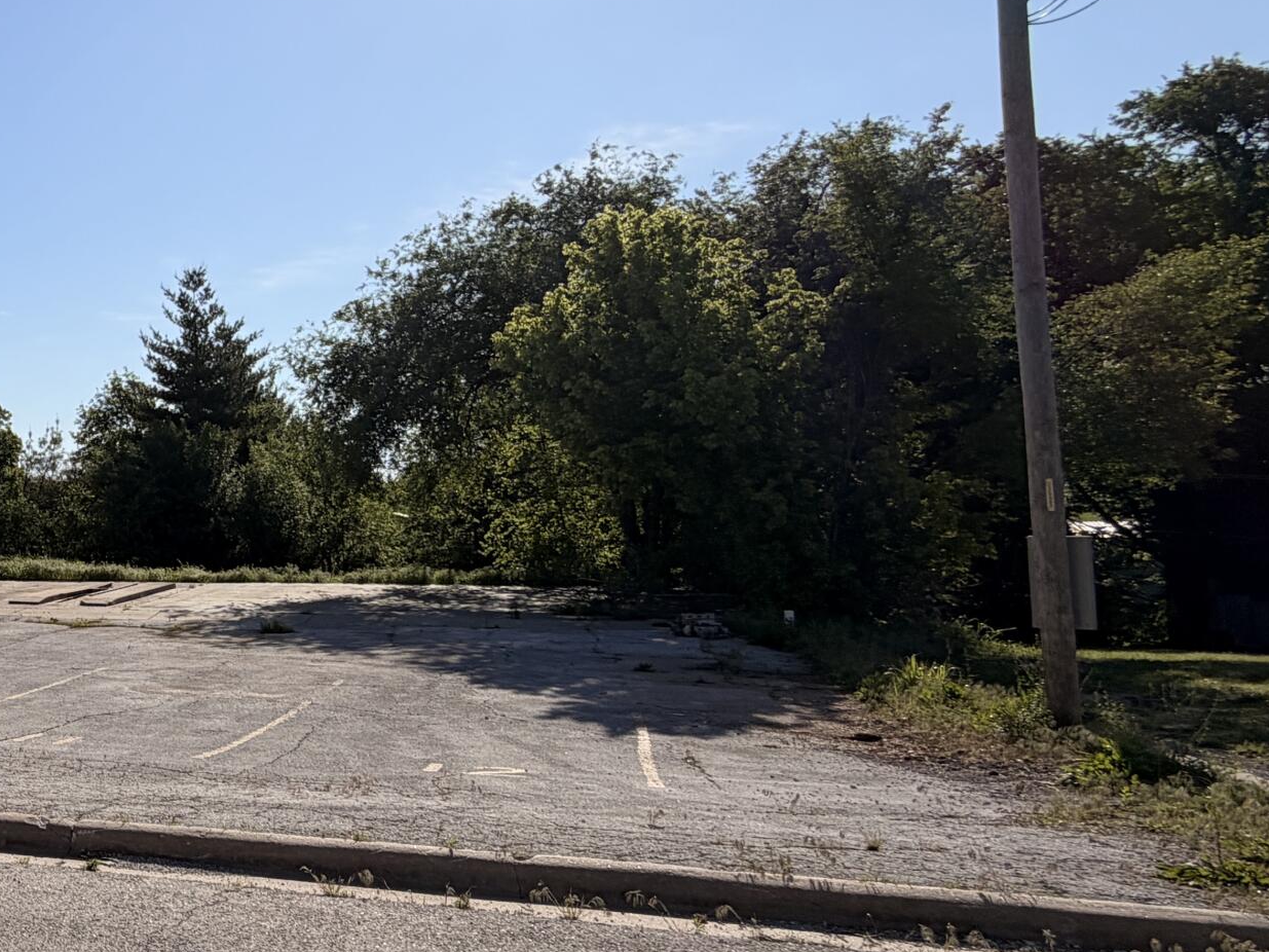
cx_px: -194
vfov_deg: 41.8
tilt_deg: +1.7
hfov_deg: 40.7
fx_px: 1246
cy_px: 483
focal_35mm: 34
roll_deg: +1.4
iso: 20
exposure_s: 1/1572
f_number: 2.2
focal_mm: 2.22
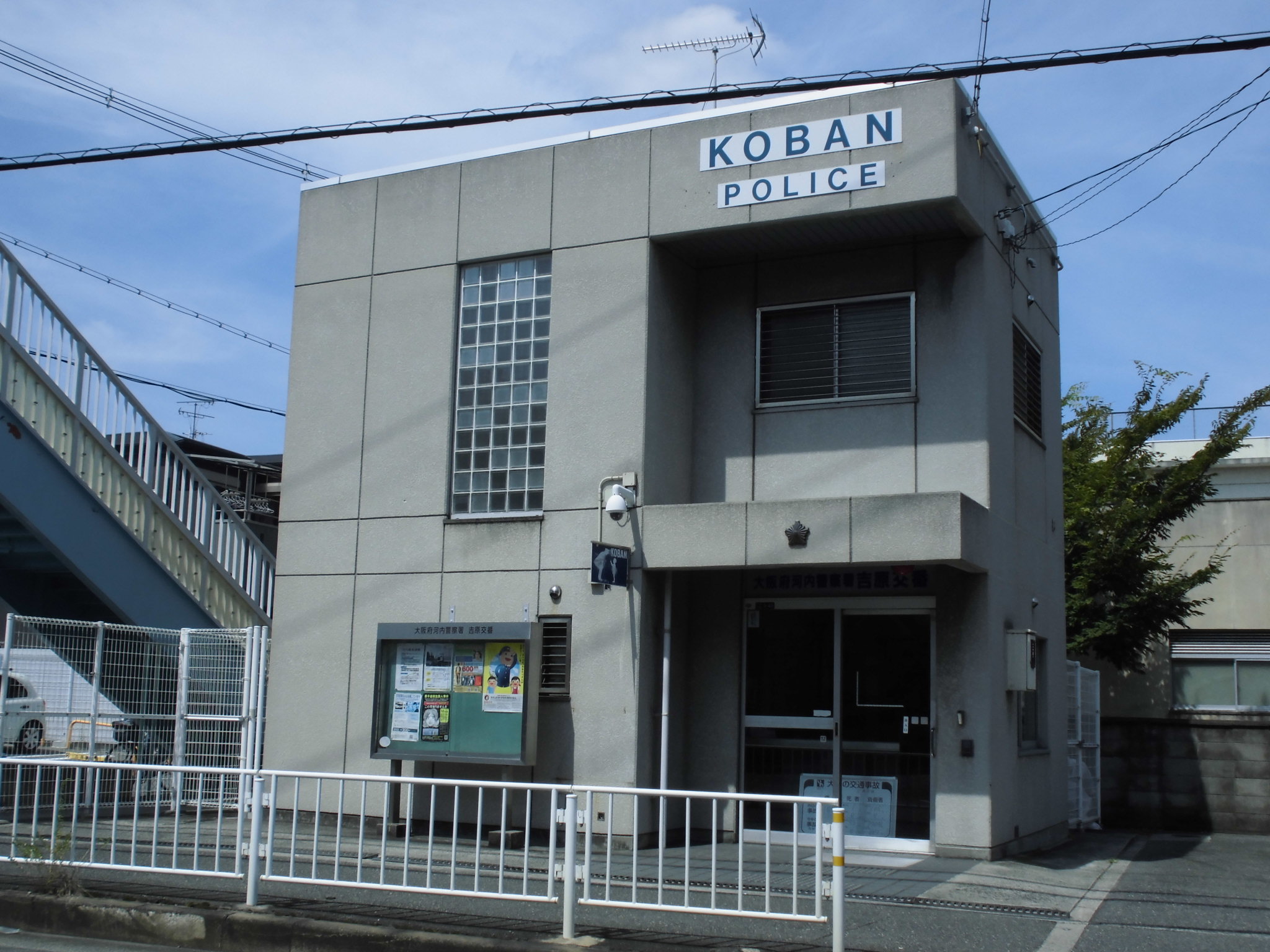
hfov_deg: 49.0
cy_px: 476
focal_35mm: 38
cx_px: 635
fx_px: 1394
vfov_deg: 37.7
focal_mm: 6.9
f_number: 4.2
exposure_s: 1/800
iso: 100
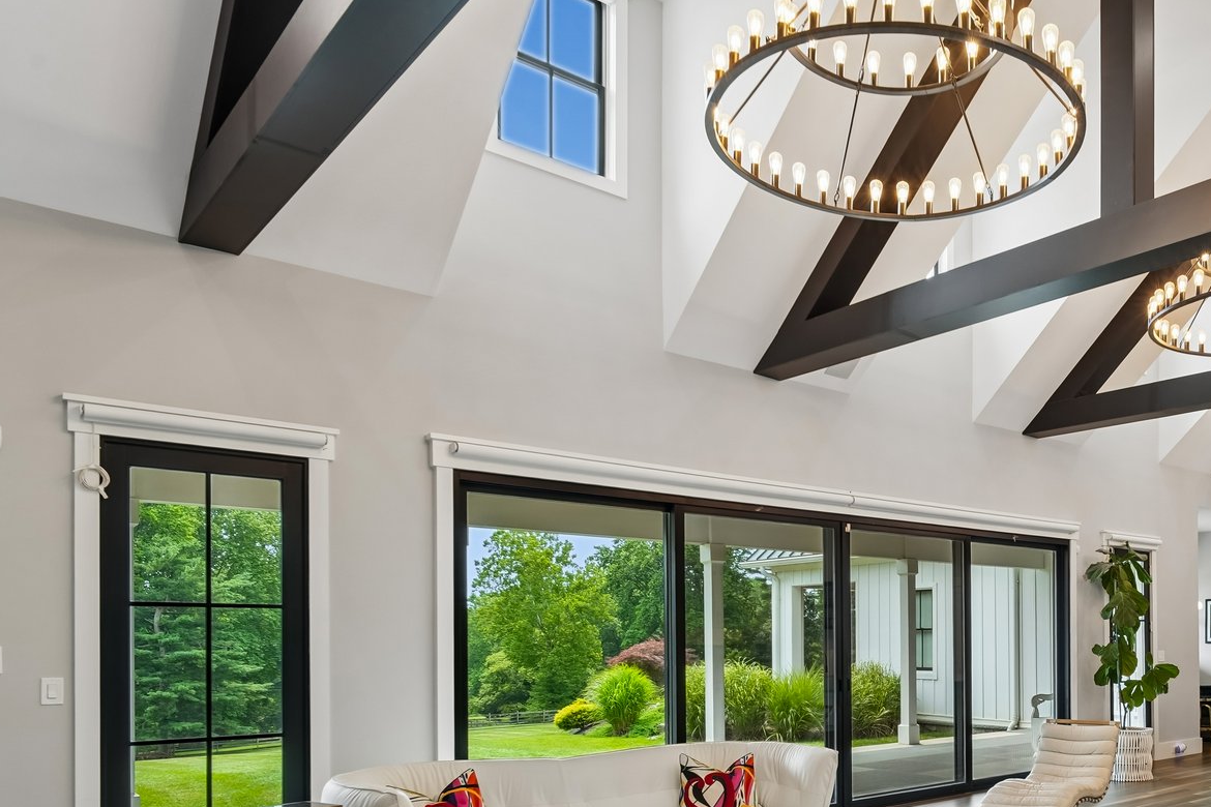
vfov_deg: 44.3
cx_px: 927
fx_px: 942
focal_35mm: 28
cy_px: 638
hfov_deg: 61.3
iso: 400
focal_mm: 16
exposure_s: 1/50
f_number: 8
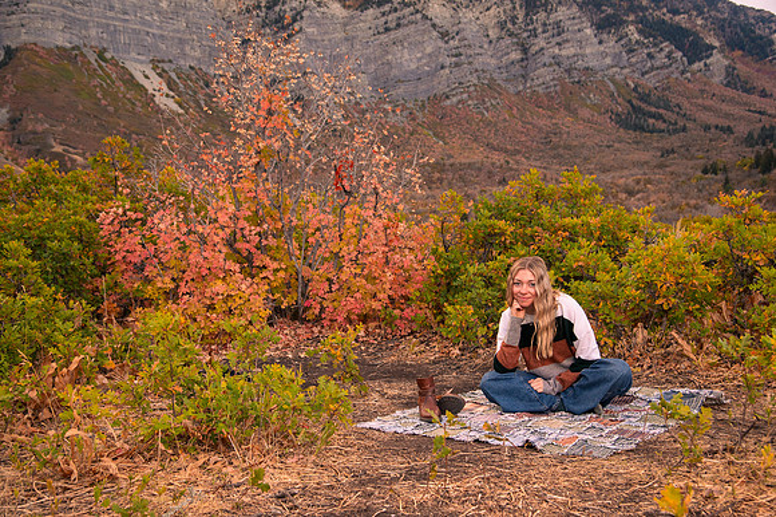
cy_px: 258
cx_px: 388
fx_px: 991
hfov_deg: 42.8
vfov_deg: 29.2
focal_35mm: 46
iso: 1250
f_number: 5.6
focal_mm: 46
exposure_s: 1/400
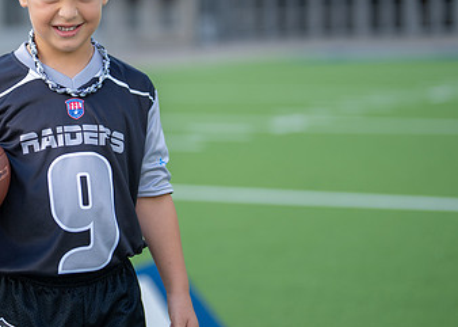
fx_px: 1339
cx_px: 71
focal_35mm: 103
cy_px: 117
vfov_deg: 13.9
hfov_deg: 19.2
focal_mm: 50
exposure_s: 1/1600
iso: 100
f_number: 1.2
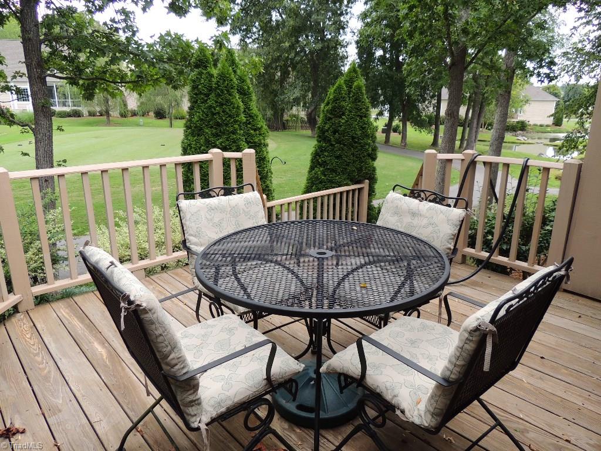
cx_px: 300
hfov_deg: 71.6
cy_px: 226
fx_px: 417
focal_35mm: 24
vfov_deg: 56.8
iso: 100
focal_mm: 4.3
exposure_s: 1/250
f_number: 3
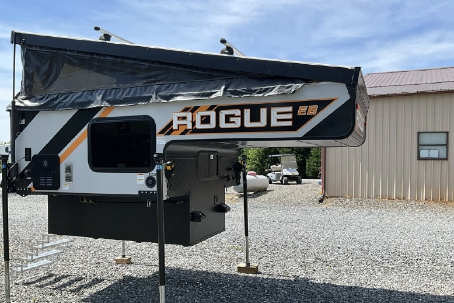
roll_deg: -0.2
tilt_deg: -0.4
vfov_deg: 42.2
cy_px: 172
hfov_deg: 60.3
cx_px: 228
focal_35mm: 31
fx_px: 391
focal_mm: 3
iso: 25
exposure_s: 1/1250
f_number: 1.8
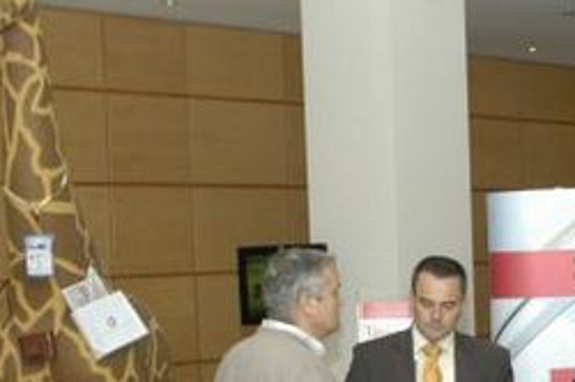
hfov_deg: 21.9
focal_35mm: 92
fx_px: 1468
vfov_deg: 14.6
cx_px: 443
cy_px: 379
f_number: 4.5
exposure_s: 1/500
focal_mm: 24
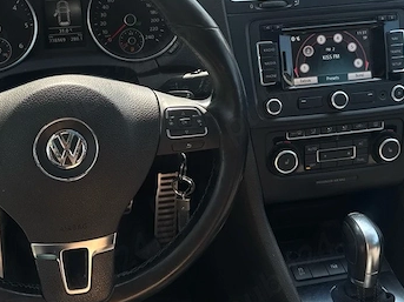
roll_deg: +0.7
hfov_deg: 44.6
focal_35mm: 42
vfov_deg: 33.8
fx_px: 490
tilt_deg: -26.1
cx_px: 163
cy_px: 88
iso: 80
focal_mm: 6.76
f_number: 1.78
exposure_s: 1/1131
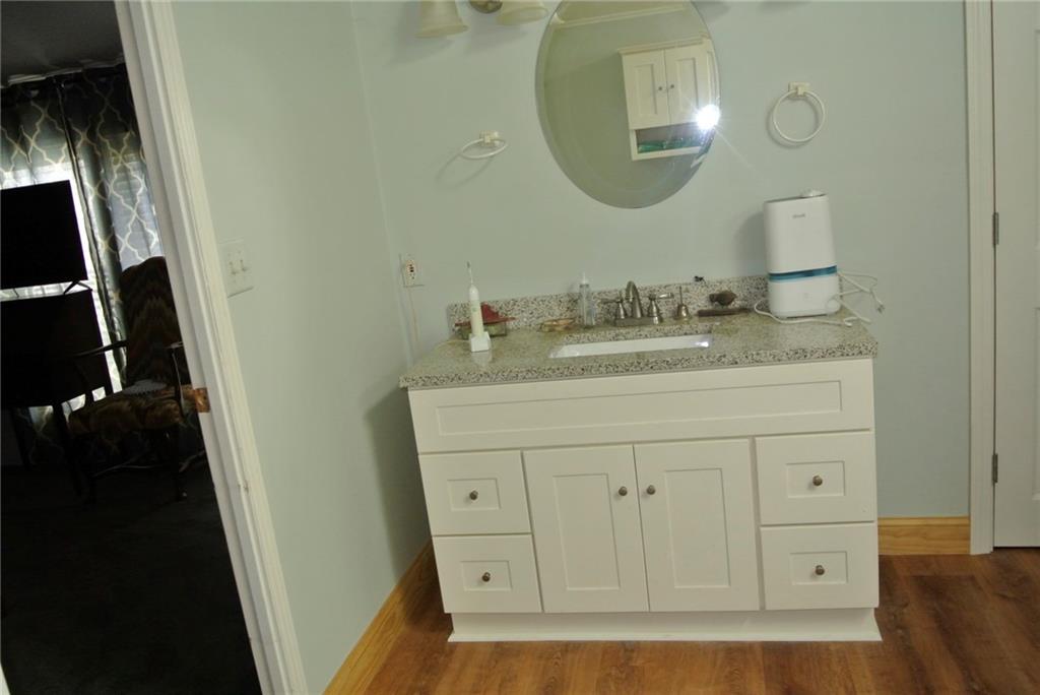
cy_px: 348
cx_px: 520
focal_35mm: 29
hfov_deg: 63.6
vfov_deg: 45.0
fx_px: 838
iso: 640
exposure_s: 1/60
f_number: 3.5
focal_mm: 11
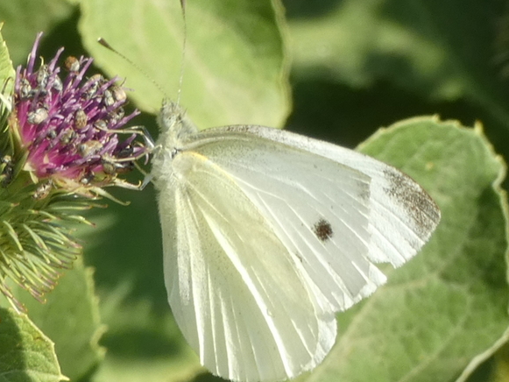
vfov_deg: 3.6
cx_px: 161
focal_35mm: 414
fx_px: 6089
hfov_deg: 4.8
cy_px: 213
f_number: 5.5
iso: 80
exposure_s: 1/100
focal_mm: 50.6
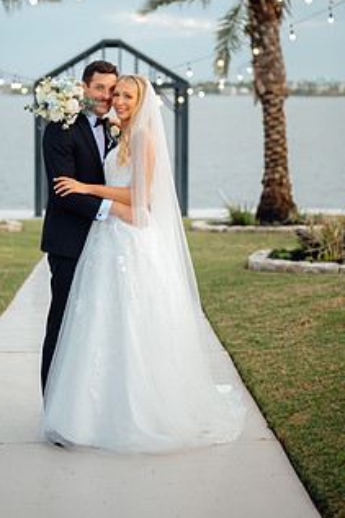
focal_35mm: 71
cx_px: 112
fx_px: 1022
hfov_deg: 19.1
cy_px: 168
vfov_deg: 28.3
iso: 50
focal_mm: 50
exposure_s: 1/200
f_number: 1.8
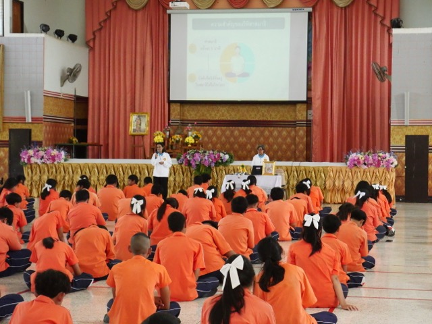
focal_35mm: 84
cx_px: 216
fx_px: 1048
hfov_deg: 23.3
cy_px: 162
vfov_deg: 17.6
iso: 6400
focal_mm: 42
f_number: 7.1
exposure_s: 1/250
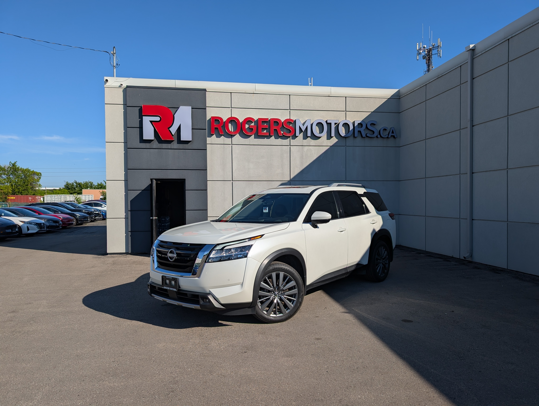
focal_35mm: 24
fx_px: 374
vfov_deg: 56.9
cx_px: 270
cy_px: 203
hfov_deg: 71.5
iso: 20
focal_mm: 6.9
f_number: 1.68
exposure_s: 1/2146
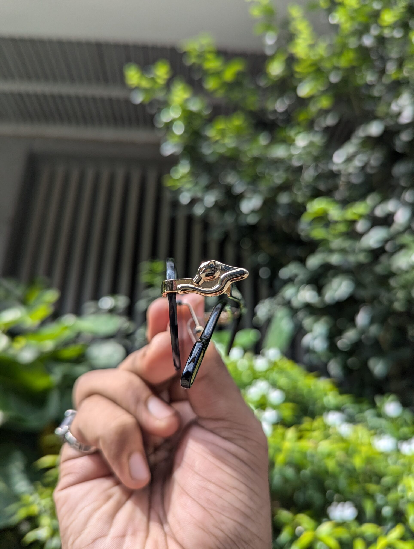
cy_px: 274
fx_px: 382
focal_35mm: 24
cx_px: 207
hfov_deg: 56.9
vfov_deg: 71.5
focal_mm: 6.81
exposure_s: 1/920
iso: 40
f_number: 1.85
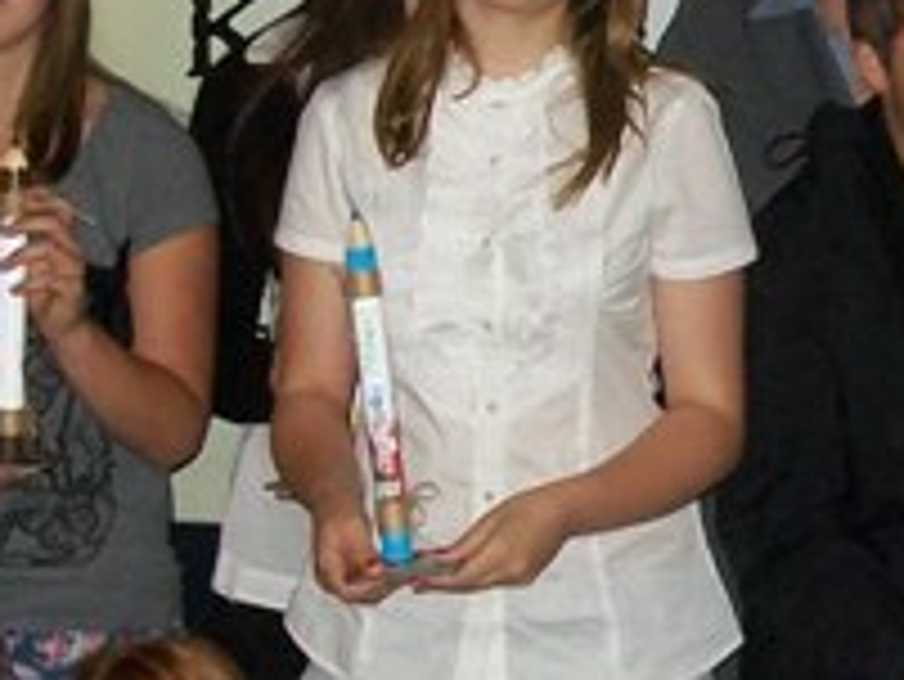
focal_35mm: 135
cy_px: 423
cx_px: 634
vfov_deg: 11.0
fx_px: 3528
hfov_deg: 14.6
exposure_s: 1/60
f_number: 2.7
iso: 160
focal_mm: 6.1
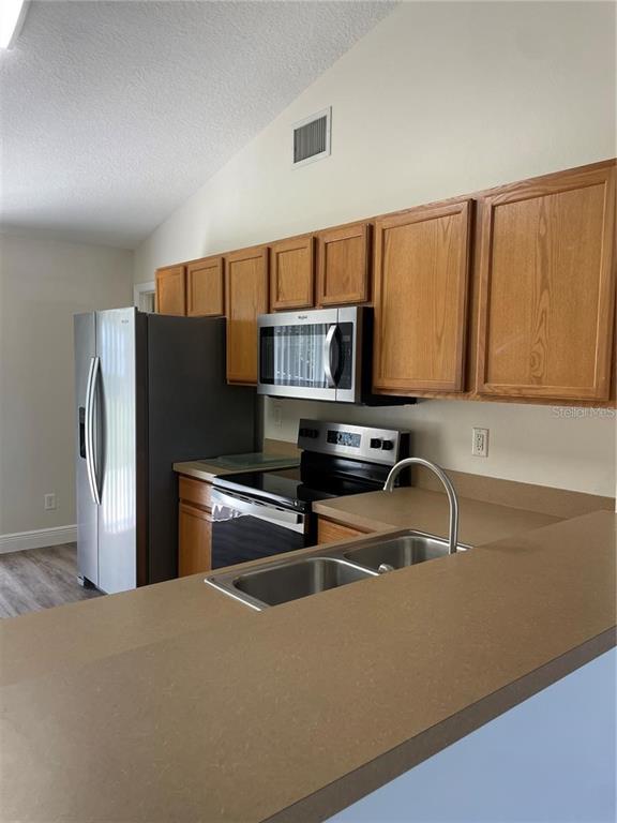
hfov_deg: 53.1
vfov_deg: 67.3
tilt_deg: -5.5
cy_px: 412
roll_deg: +0.0
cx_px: 308
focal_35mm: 26
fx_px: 618
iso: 100
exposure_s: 1/120
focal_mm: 4.2
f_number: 1.6
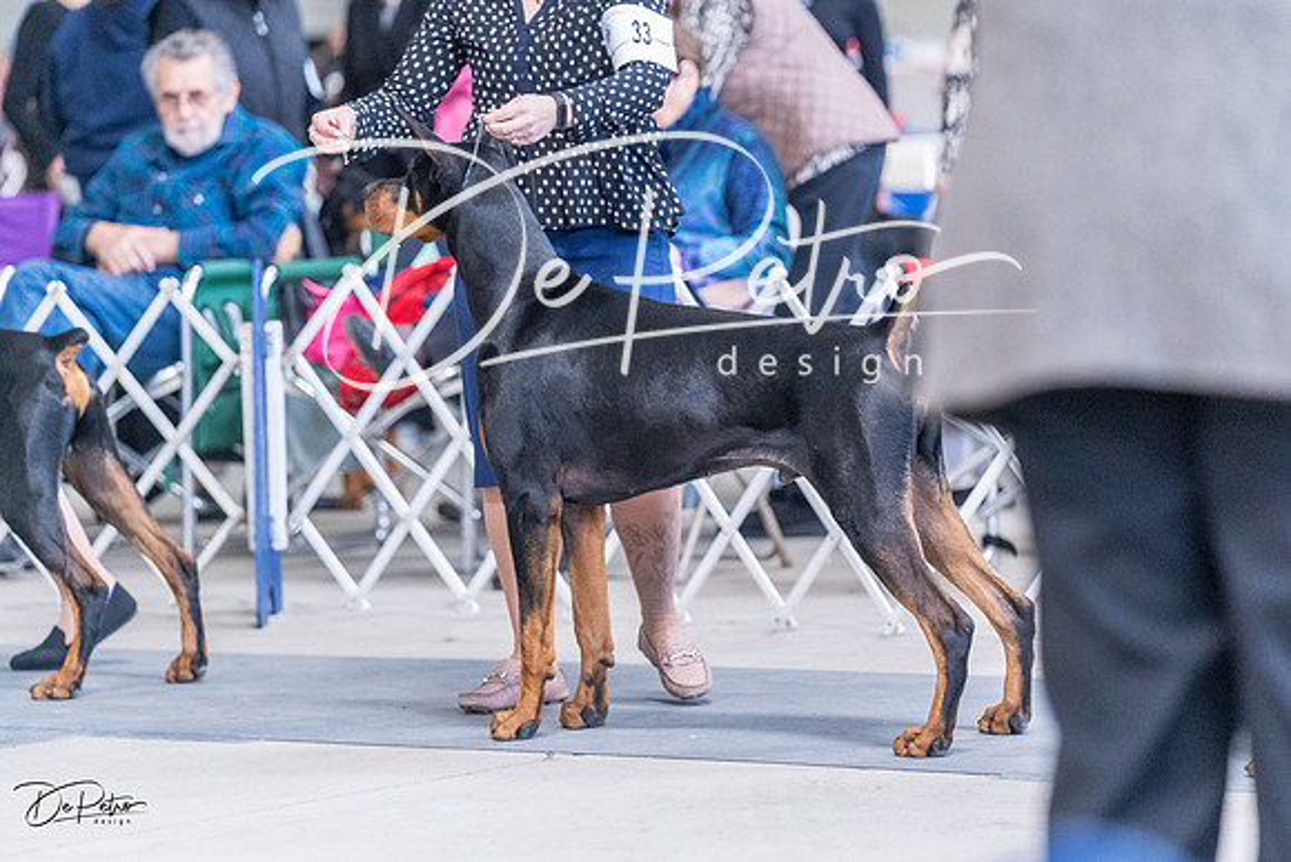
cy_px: 431
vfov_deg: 8.2
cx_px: 646
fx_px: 5990
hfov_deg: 12.3
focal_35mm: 167
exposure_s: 1/400
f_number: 4
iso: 6400
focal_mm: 167
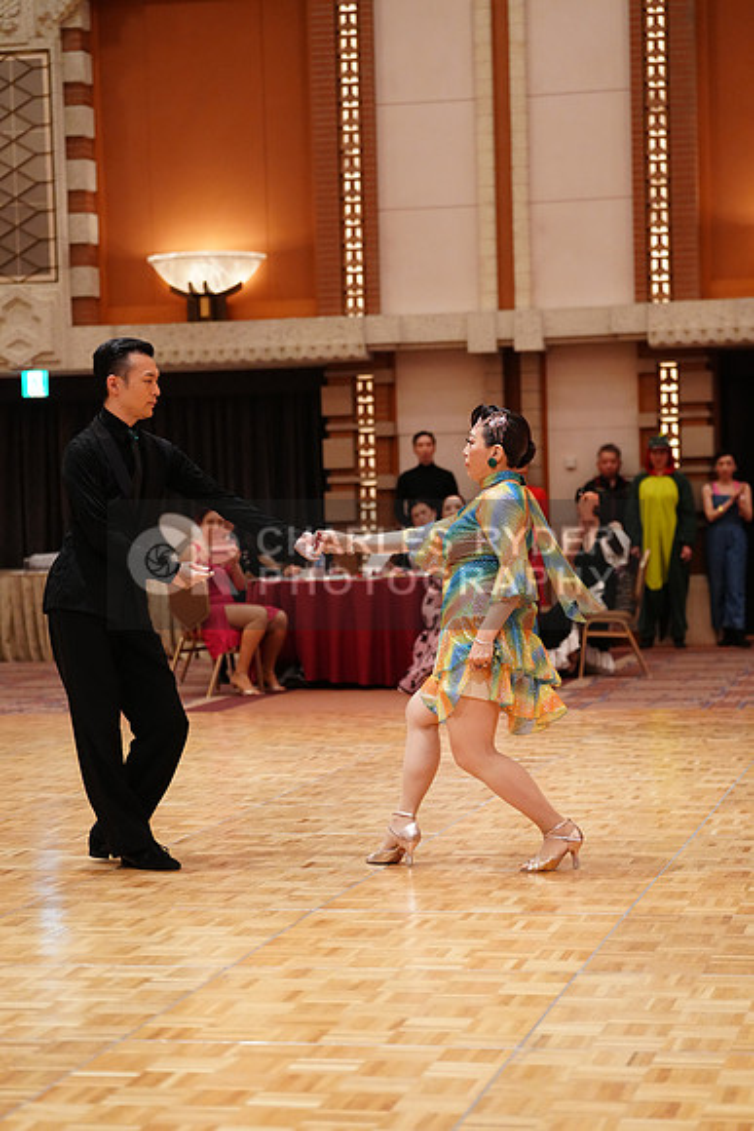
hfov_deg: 16.5
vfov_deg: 24.5
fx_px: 2606
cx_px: 377
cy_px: 566
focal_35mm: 83
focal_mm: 83
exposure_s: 1/320
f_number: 2.8
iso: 3200
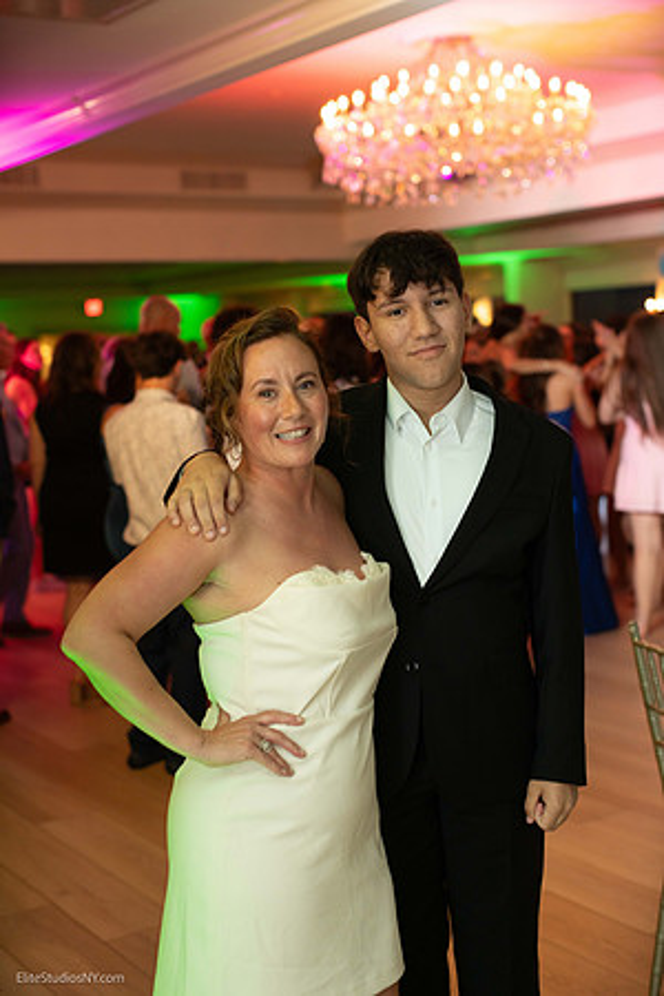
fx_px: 1383
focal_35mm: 50
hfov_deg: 27.0
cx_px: 332
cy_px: 498
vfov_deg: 39.6
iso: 1600
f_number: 2.8
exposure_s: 1/125
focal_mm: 50
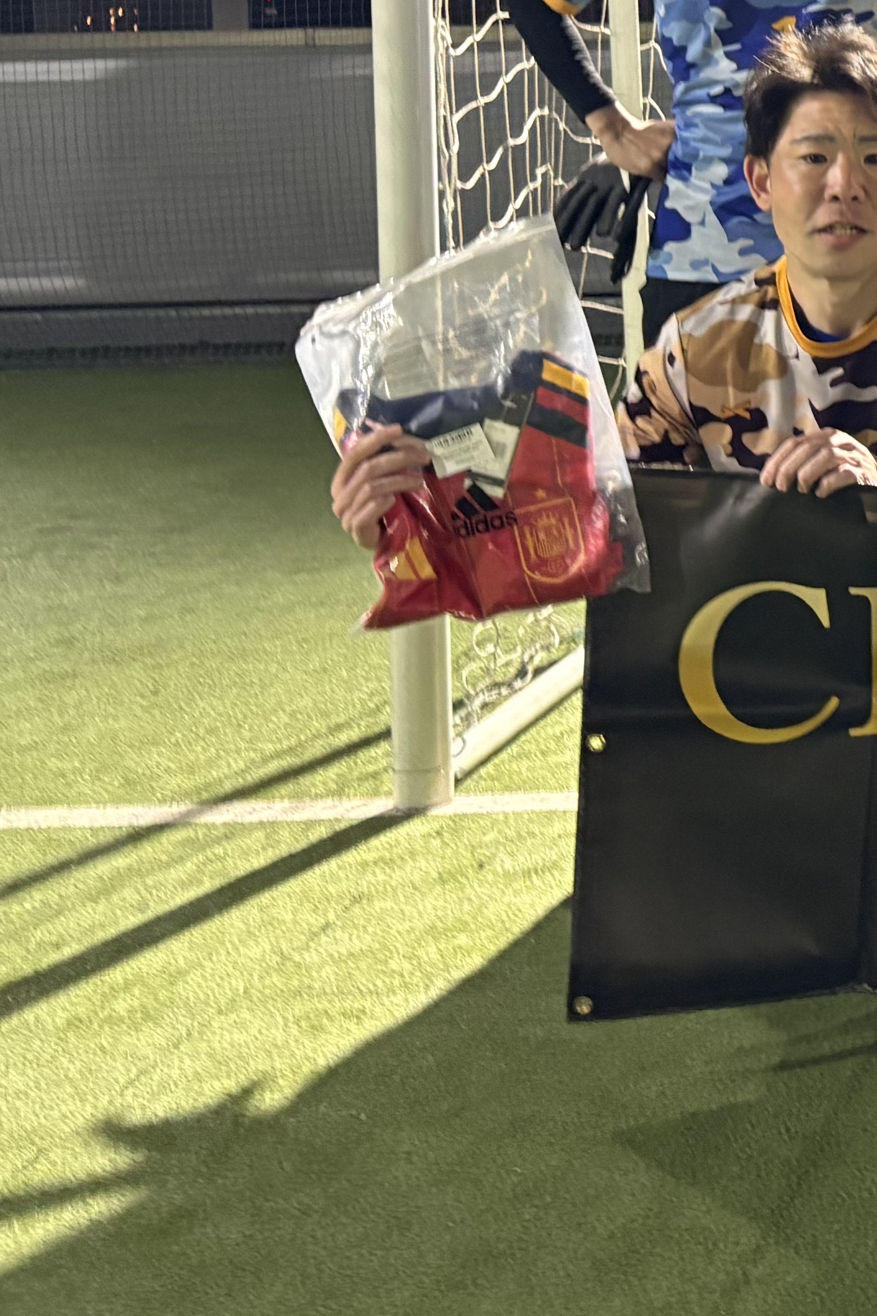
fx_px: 2485
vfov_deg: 28.6
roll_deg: +1.5
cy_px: 142
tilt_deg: -1.0
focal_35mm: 68
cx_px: 1529
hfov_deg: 16.9
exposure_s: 1/33
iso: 320
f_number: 1.6
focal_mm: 5.96
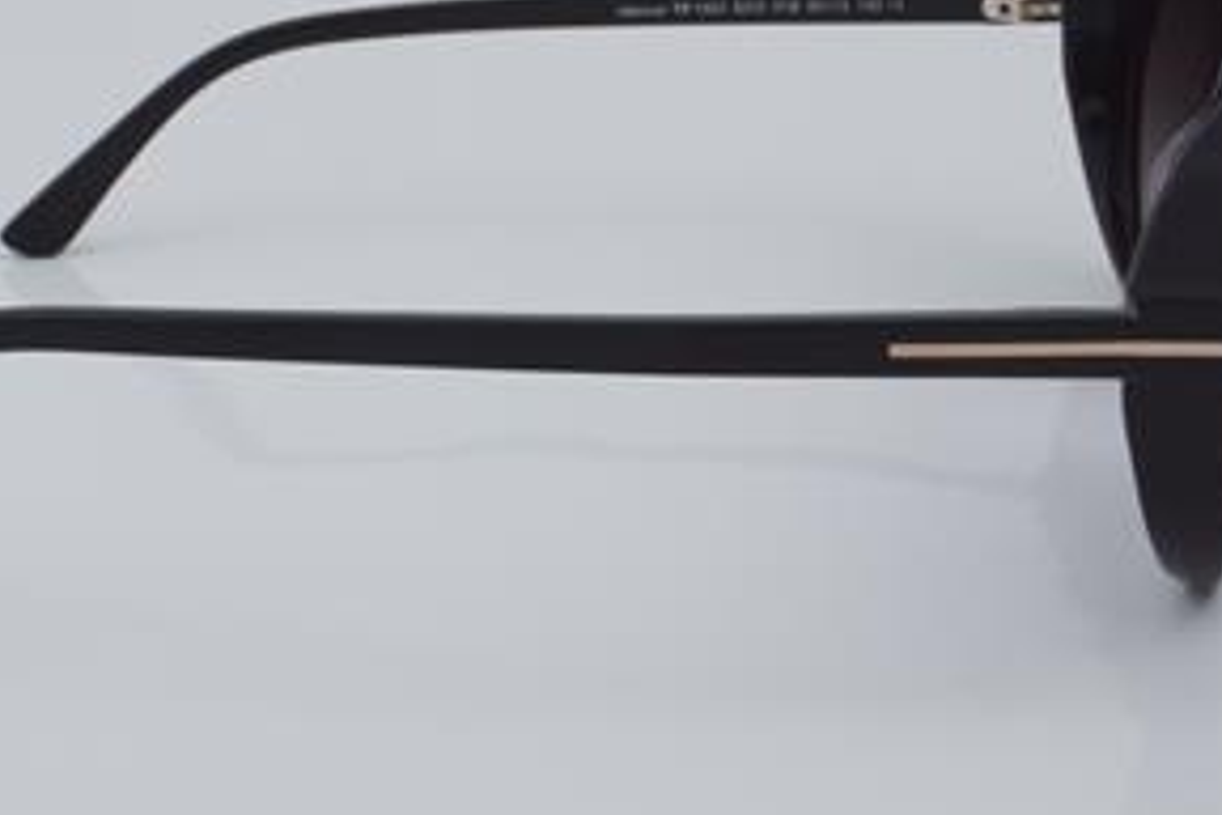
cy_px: 280
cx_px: 505
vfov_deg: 13.1
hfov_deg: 19.6
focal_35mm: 104
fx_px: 3530
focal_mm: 50
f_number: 32
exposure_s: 1/4
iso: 100
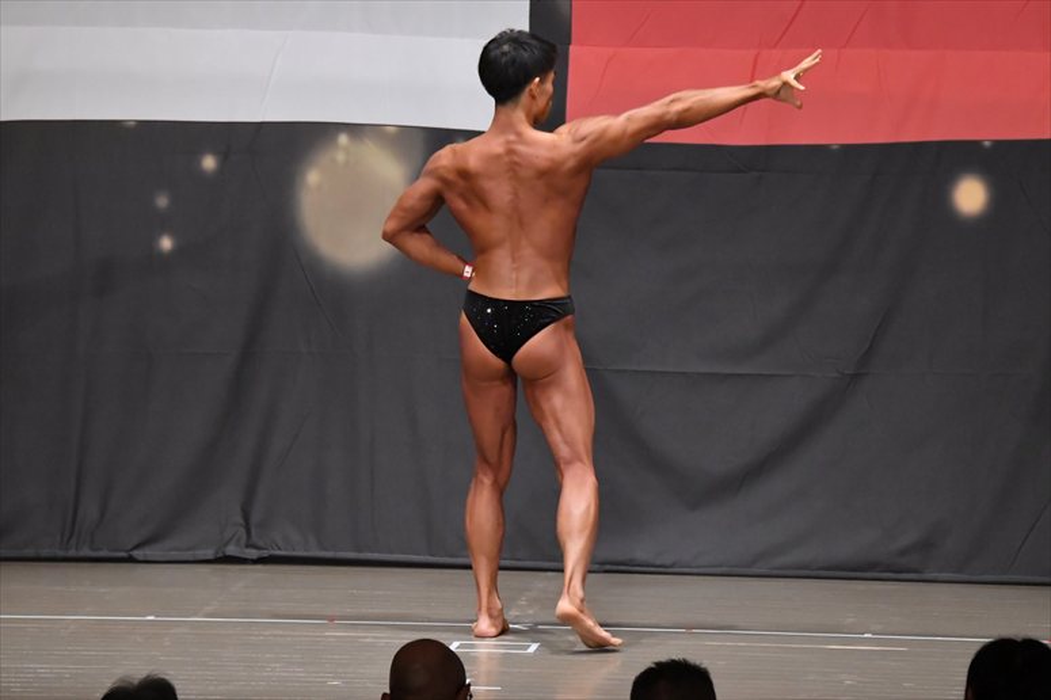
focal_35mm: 225
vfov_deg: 6.1
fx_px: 6566
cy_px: 350
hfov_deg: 9.2
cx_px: 526
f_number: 5.6
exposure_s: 1/400
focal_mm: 150
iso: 6400
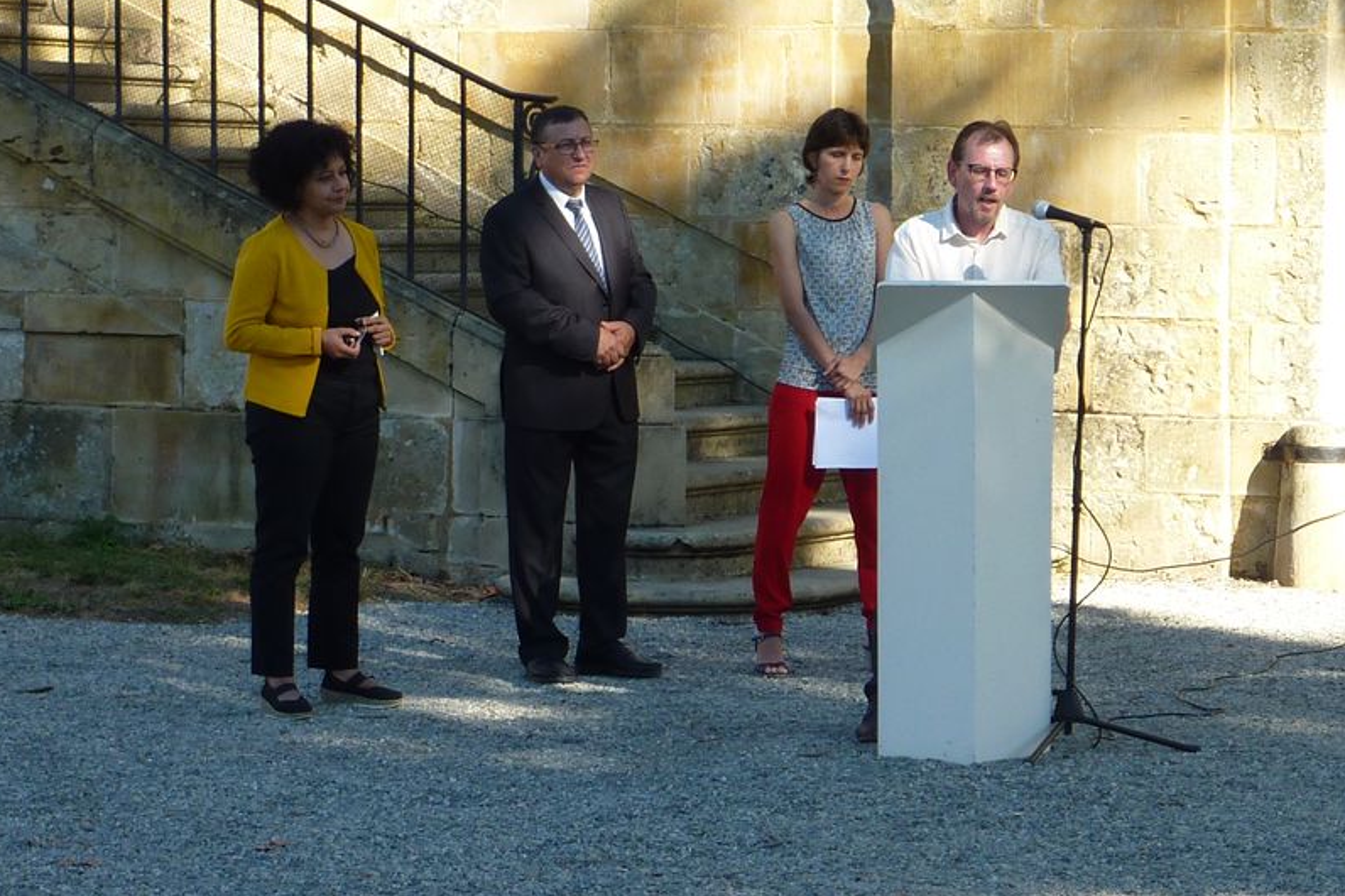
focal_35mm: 137
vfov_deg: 10.0
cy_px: 406
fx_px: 5116
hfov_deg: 15.0
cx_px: 671
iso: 80
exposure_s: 1/160
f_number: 4.1
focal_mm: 11.9
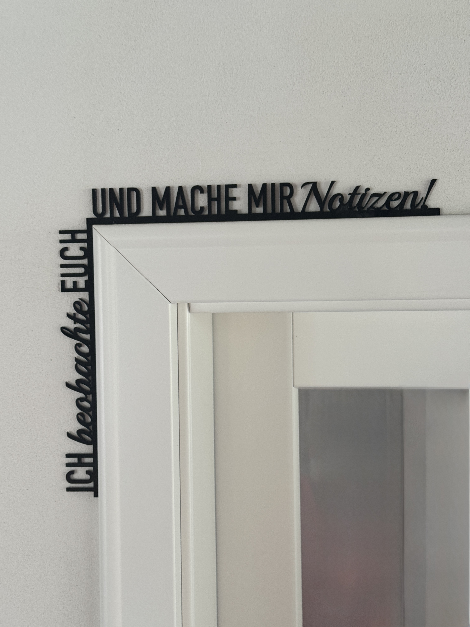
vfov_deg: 39.7
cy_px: 314
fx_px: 869
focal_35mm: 48
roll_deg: +0.7
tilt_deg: -1.5
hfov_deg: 30.3
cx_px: 235
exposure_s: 1/60
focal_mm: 6.76
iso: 160
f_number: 1.78
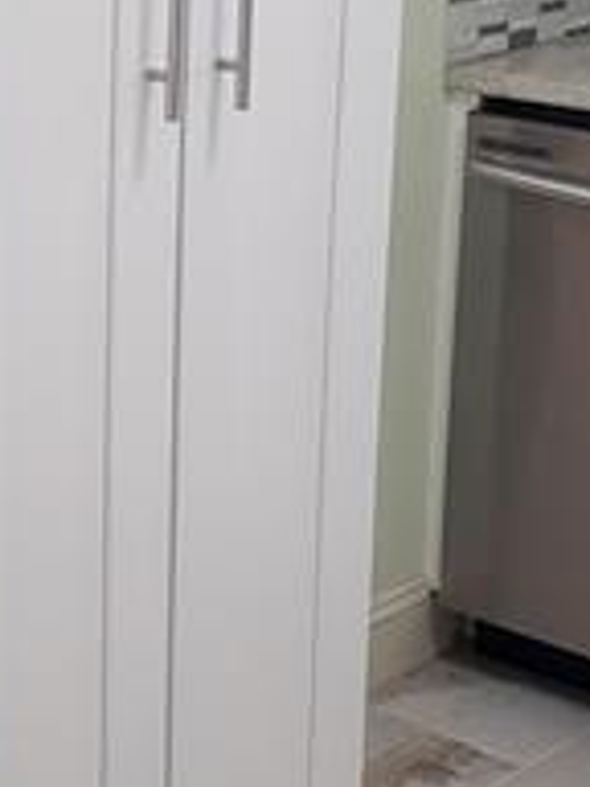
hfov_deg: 13.8
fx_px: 2363
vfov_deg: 18.9
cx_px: -102
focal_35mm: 104
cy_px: 312
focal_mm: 4.3
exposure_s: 1/30
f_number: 2.4
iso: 250
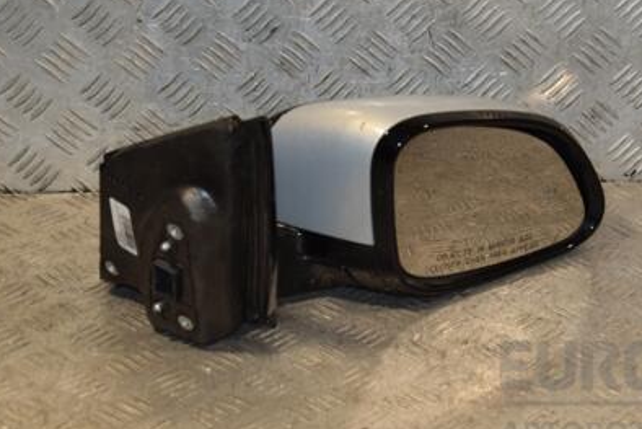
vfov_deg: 14.2
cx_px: 469
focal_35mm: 96
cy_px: 148
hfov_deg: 21.1
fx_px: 1713
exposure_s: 1/200
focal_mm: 42
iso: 800
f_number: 5.6
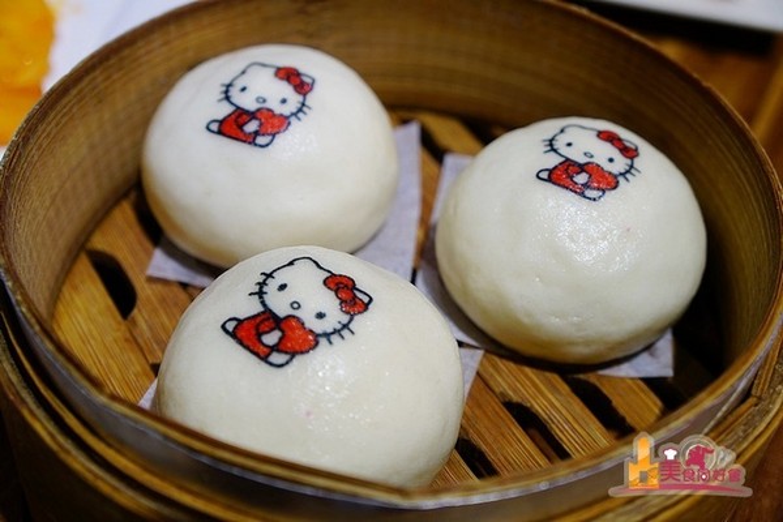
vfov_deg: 28.1
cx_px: 392
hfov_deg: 41.1
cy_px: 261
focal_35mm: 48
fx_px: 1044
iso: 400
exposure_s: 1/60
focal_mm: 32
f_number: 4
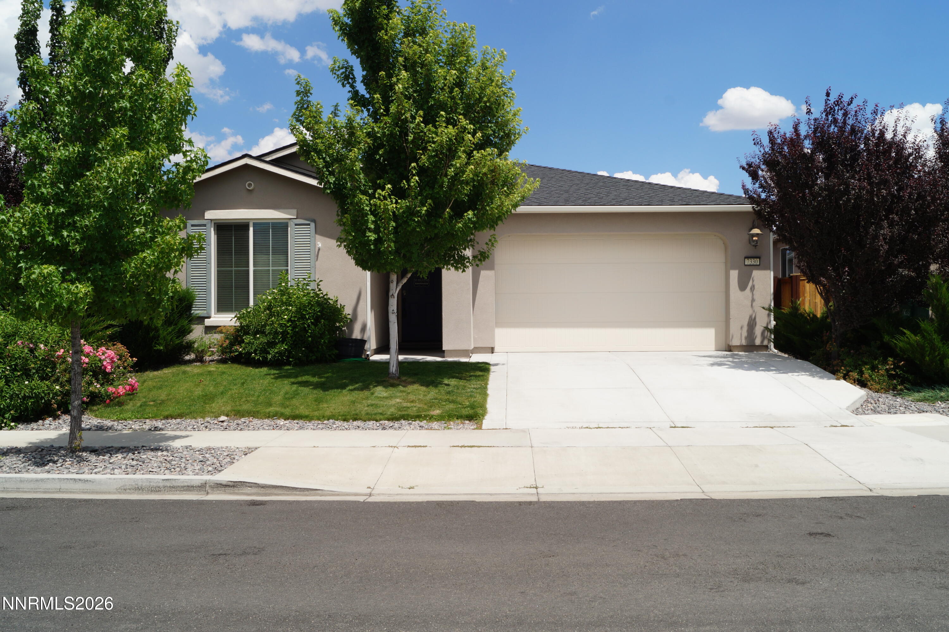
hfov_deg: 62.0
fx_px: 790
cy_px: 316
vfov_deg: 43.6
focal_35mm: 30
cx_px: 474
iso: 100
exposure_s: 1/125
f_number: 16
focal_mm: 20
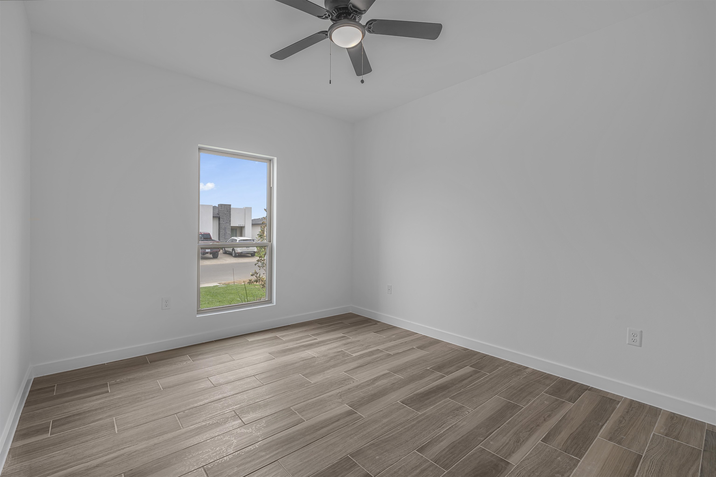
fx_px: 318
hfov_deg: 96.7
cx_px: 358
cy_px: 238
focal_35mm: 16
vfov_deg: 73.7
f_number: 9
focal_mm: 16
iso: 200
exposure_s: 1/3
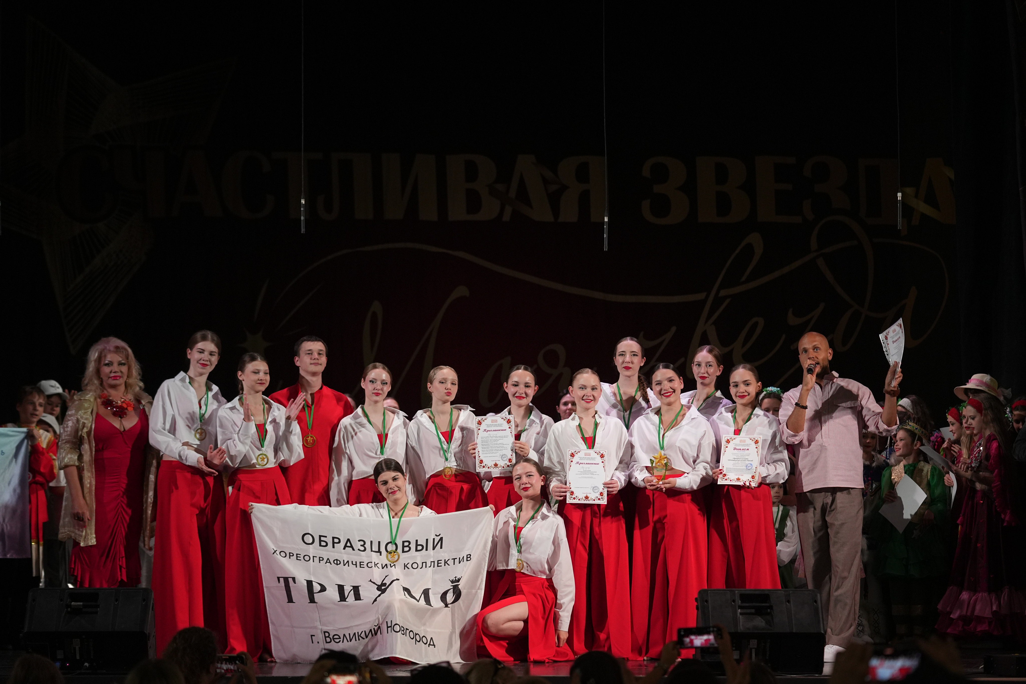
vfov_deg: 14.7
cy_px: 342
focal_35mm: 93
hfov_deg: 21.9
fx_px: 2650
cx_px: 513
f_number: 2.8
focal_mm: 93
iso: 1600
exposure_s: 1/250
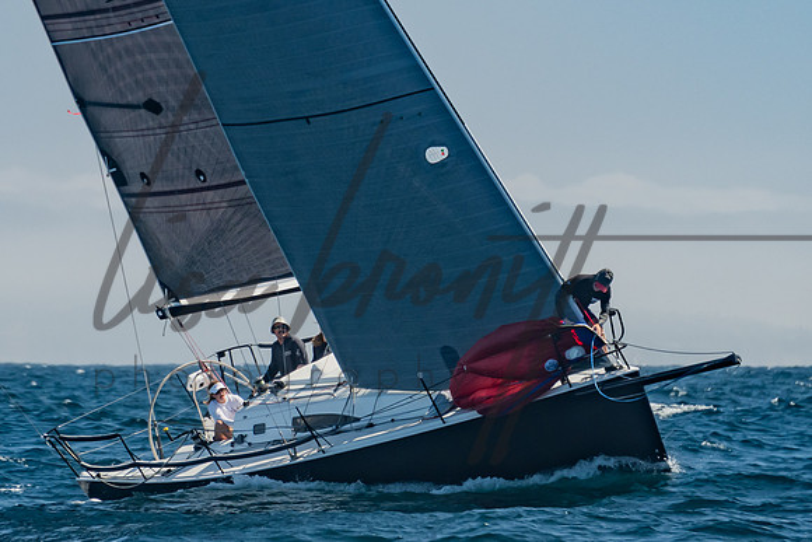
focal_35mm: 539
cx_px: 225
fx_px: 12156
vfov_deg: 2.6
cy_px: 139
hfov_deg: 3.8
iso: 160
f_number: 6.3
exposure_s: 1/500
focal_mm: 200
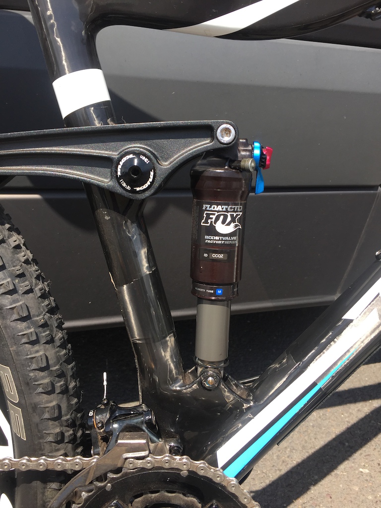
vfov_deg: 61.7
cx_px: 190
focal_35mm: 29
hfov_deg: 48.2
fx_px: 426
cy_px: 254
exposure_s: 1/682
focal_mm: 4.15
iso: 32
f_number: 2.2
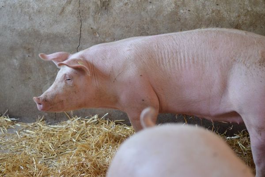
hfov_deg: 27.0
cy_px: 88
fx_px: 552
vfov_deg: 18.2
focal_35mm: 75
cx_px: 132
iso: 1600
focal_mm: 50
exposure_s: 1/250
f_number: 2
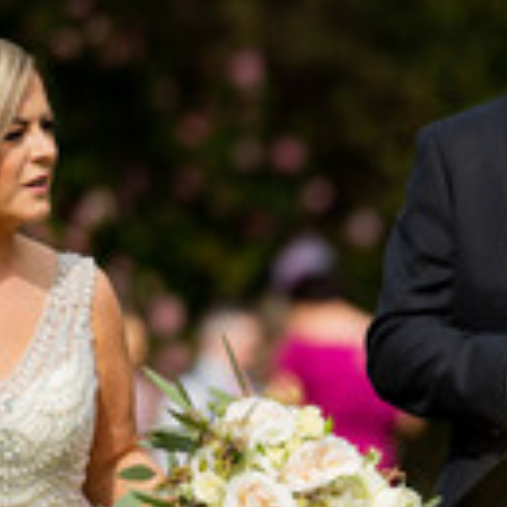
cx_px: 569
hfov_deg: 3.1
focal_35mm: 567
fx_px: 9395
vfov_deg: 3.1
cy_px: 390
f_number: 2.8
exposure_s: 1/1250
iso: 100
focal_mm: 200
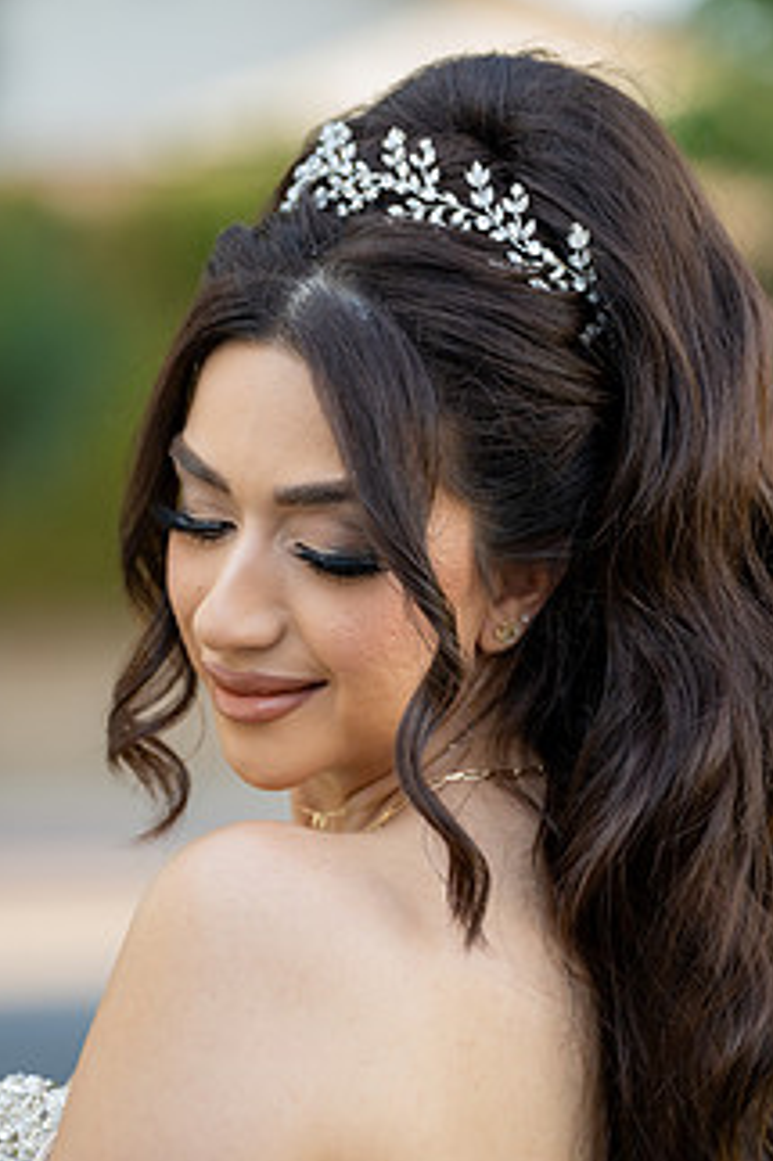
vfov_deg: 11.4
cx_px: 439
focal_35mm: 181
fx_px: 5836
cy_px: 733
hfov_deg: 7.6
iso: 250
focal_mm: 130
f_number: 2.8
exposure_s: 1/400
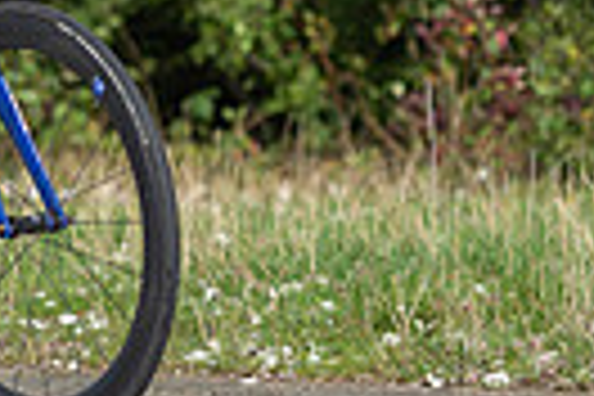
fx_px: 7424
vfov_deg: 3.0
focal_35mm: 450
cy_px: -187
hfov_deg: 4.6
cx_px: -94
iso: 160
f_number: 3.2
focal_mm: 102
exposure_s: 1/2000
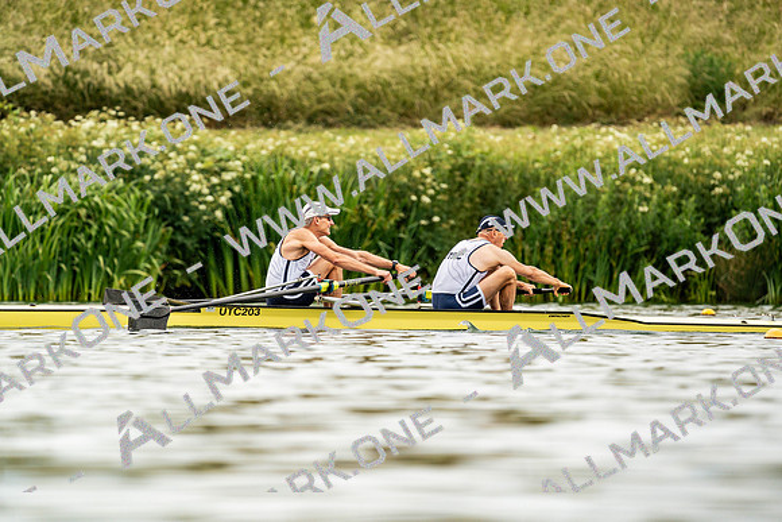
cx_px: 391
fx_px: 13036
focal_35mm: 600
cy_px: 261
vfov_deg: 2.3
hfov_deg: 3.4
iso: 500
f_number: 6.3
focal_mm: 600
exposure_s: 1/2000
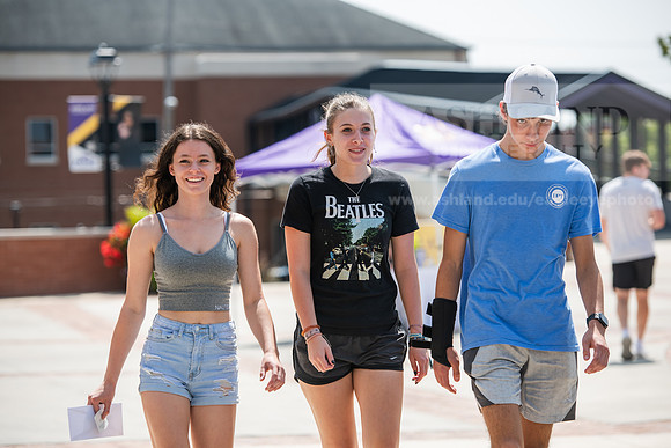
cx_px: 336
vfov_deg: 10.6
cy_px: 224
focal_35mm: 130
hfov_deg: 15.8
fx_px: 2424
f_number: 4
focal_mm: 130
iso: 64
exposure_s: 1/400
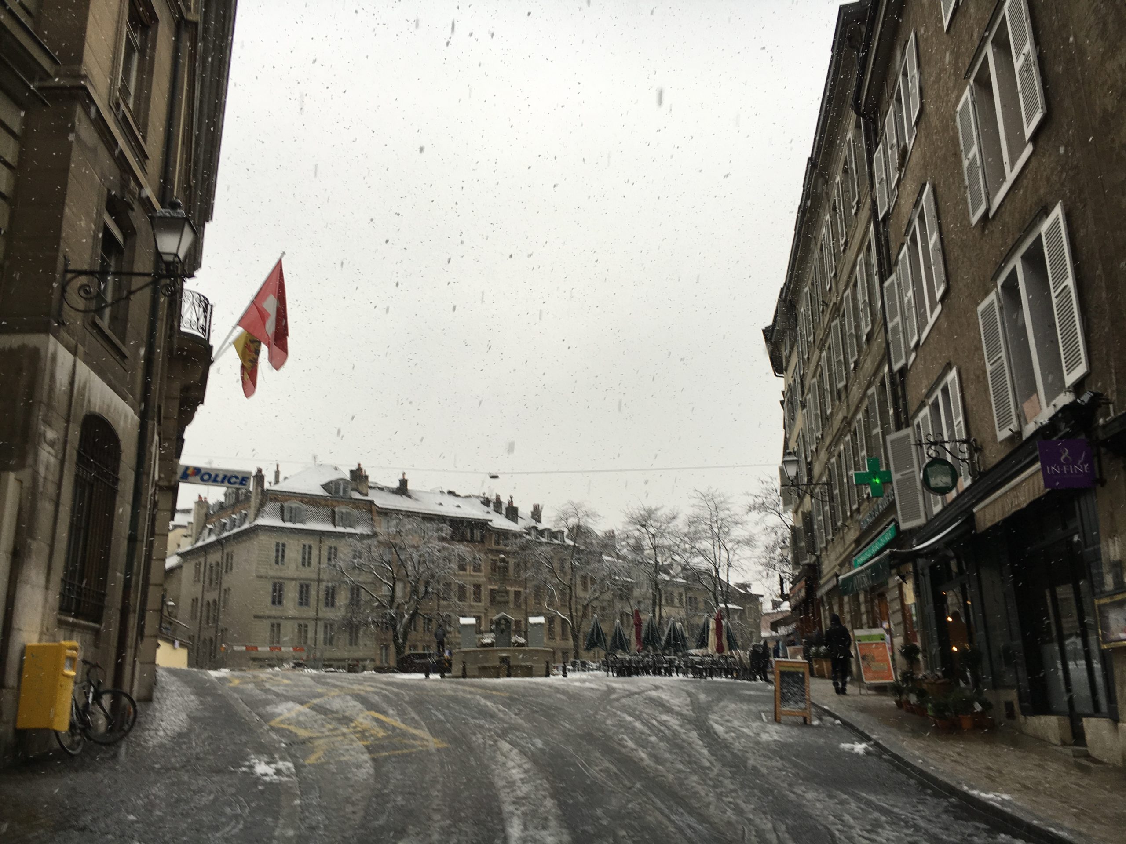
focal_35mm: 29
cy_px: 422
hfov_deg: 61.7
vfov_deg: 48.2
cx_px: 563
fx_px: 943
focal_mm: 4.15
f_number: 2.2
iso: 25
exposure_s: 1/103
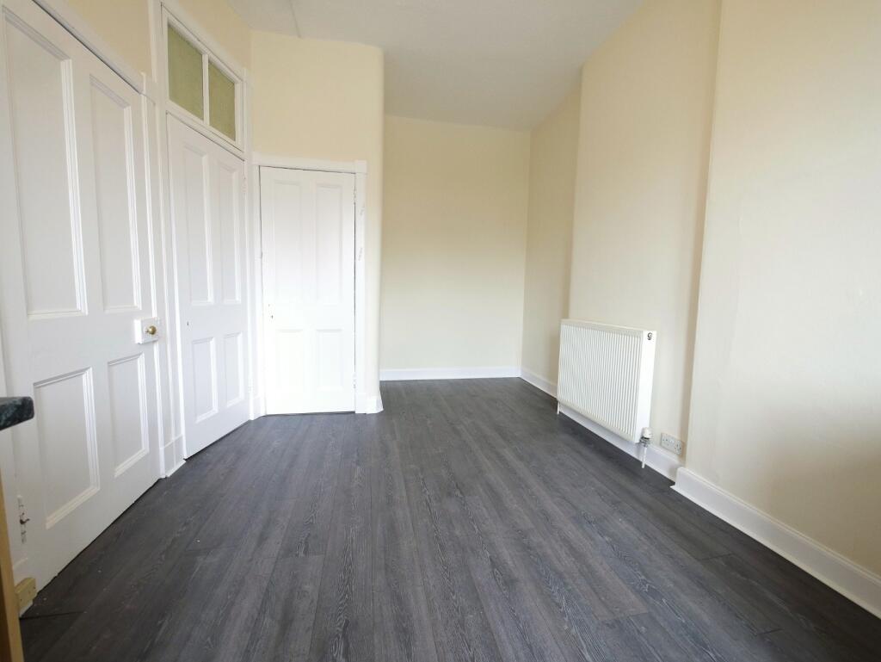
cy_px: 331
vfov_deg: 85.7
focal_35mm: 14
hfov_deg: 102.0
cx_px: 440
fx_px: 356
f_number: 4
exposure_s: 1/60
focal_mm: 7
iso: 1600
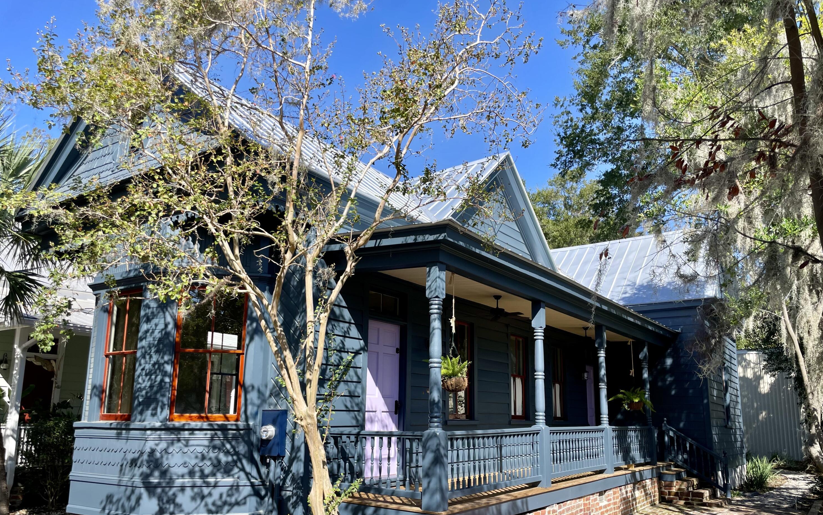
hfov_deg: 66.5
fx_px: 628
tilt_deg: +10.2
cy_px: 312
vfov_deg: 44.3
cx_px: 412
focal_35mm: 28
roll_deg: -0.7
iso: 32
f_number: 1.6
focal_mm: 4.2
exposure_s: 1/1490
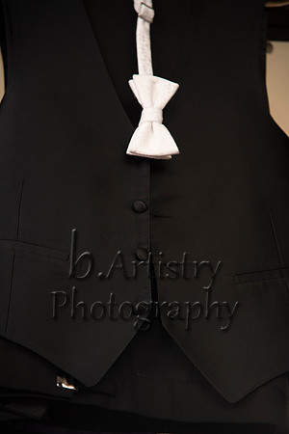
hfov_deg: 11.4
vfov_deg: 17.1
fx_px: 1445
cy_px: 217
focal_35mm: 120
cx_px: 144
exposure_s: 1/160
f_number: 4
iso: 400
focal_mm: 120
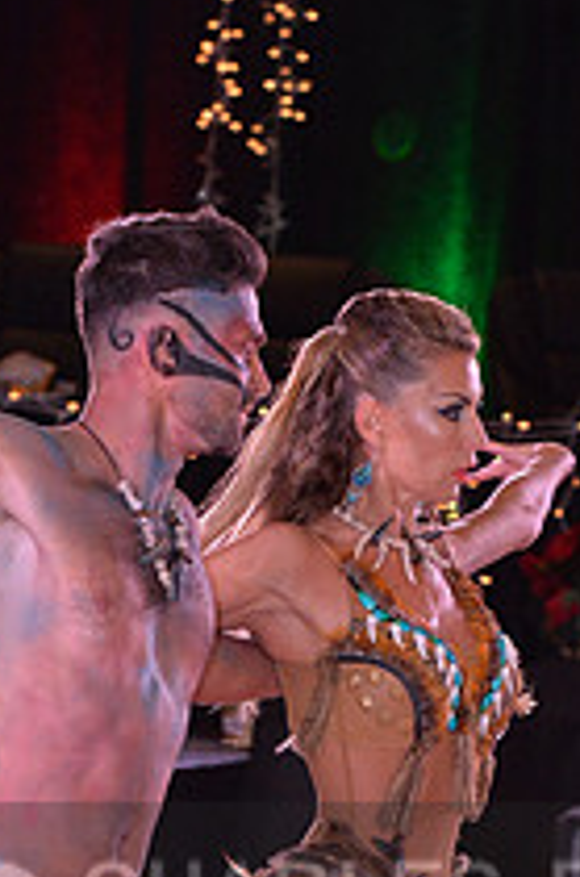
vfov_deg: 5.9
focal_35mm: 346
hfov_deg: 4.0
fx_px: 8403
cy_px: 944
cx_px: 340
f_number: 6.3
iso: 2000
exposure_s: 1/250
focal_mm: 125
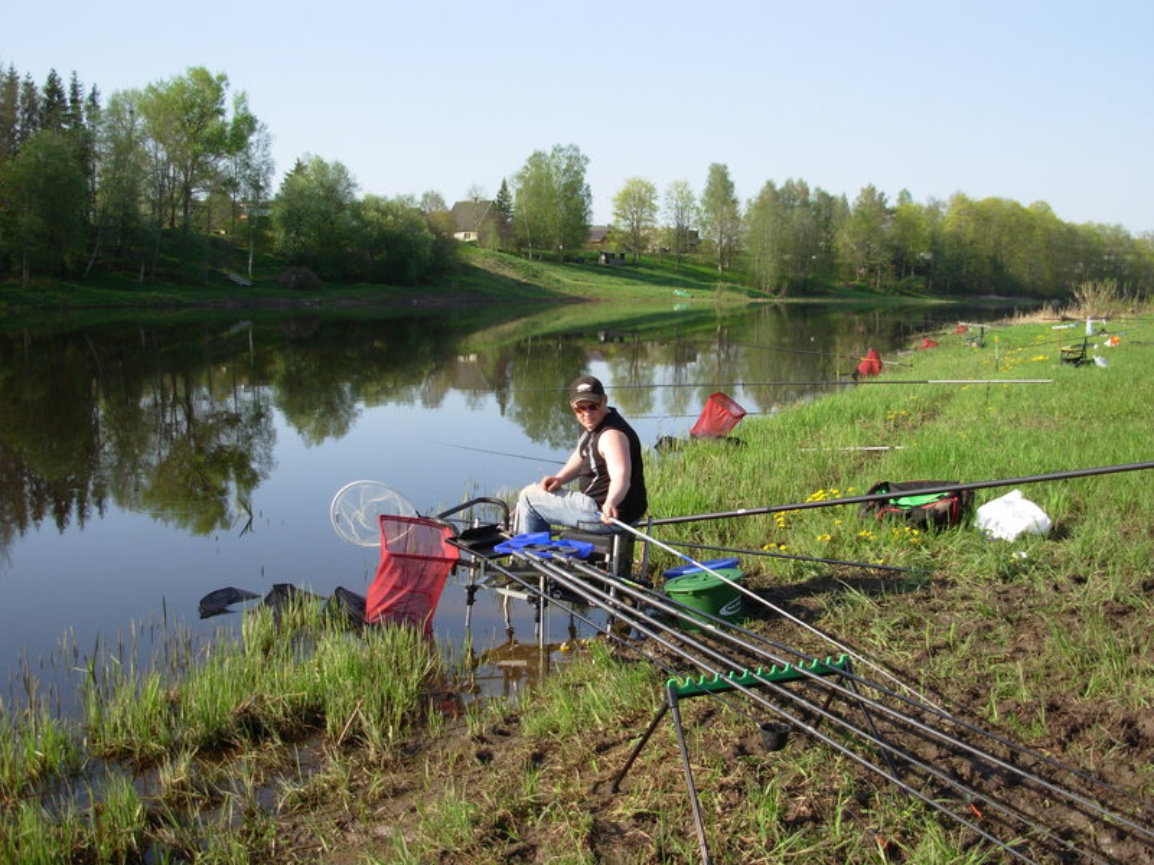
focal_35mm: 38
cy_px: 432
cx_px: 577
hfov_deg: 49.0
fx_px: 1267
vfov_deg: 37.7
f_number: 2.9
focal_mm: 6.3
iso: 50
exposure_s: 1/575
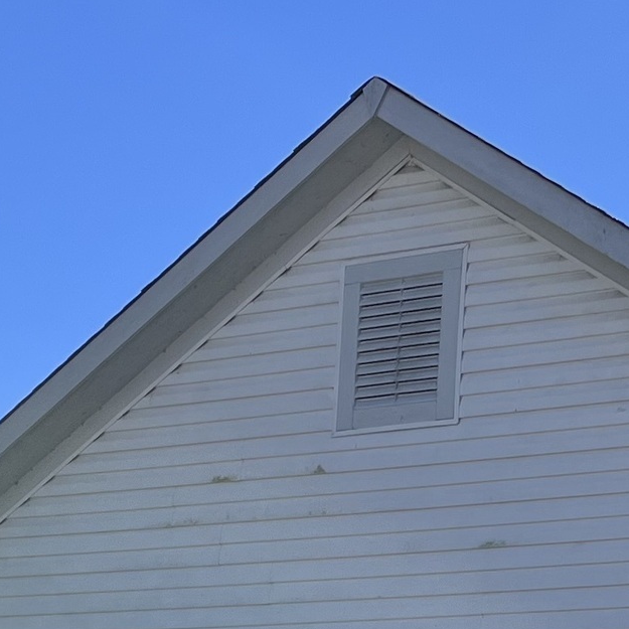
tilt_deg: +3.4
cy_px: 877
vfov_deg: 14.6
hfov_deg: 15.4
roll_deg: -1.8
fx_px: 2323
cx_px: 335
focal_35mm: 113
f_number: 1.6
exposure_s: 1/3215
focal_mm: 5.1
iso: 50
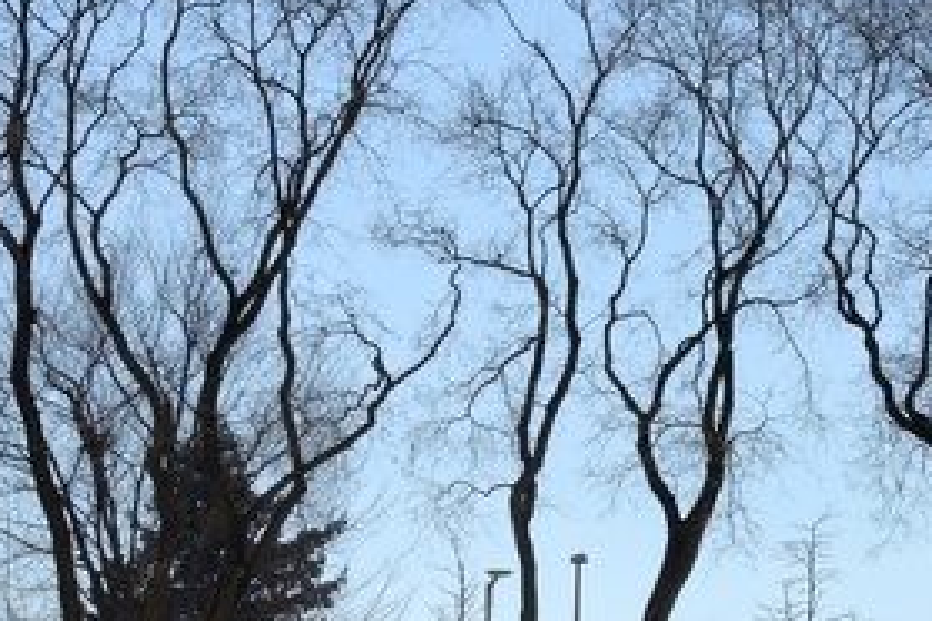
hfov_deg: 14.4
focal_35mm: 142
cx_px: 728
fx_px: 3676
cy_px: 678
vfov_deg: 9.6
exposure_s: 1/500
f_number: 16
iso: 320
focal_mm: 50
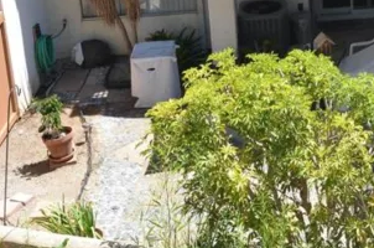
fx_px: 871
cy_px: -86
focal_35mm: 84
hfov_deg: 23.1
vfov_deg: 15.3
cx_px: 391
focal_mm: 20
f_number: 8
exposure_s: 1/250
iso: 200
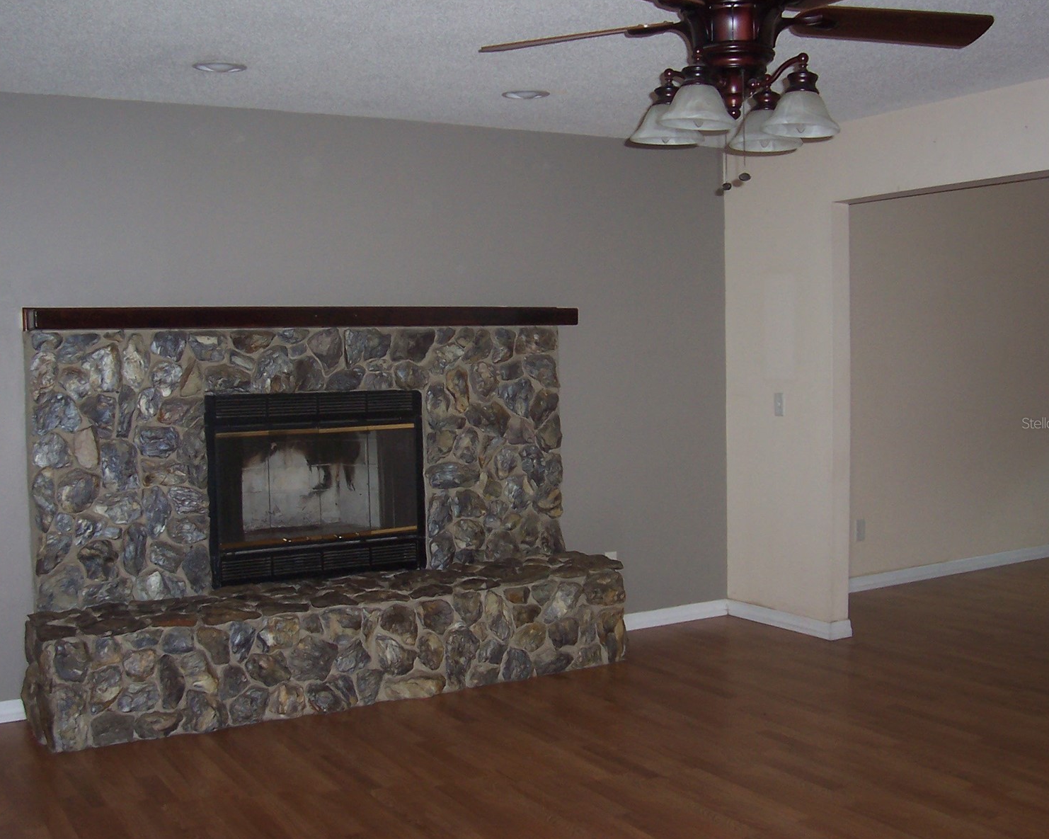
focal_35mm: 39
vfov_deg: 38.2
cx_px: 522
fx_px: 1211
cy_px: 423
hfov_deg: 46.9
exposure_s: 1/60
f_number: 2.8
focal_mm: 5.6
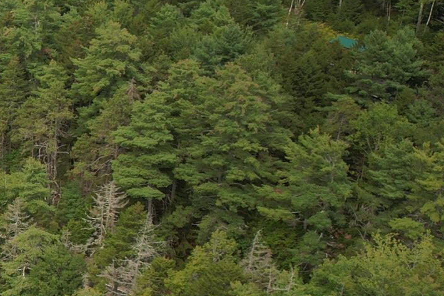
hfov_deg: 19.1
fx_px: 1147
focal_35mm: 93
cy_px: 219
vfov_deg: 14.6
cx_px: -231
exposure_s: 1/160
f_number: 2.8
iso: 100
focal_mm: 8.38
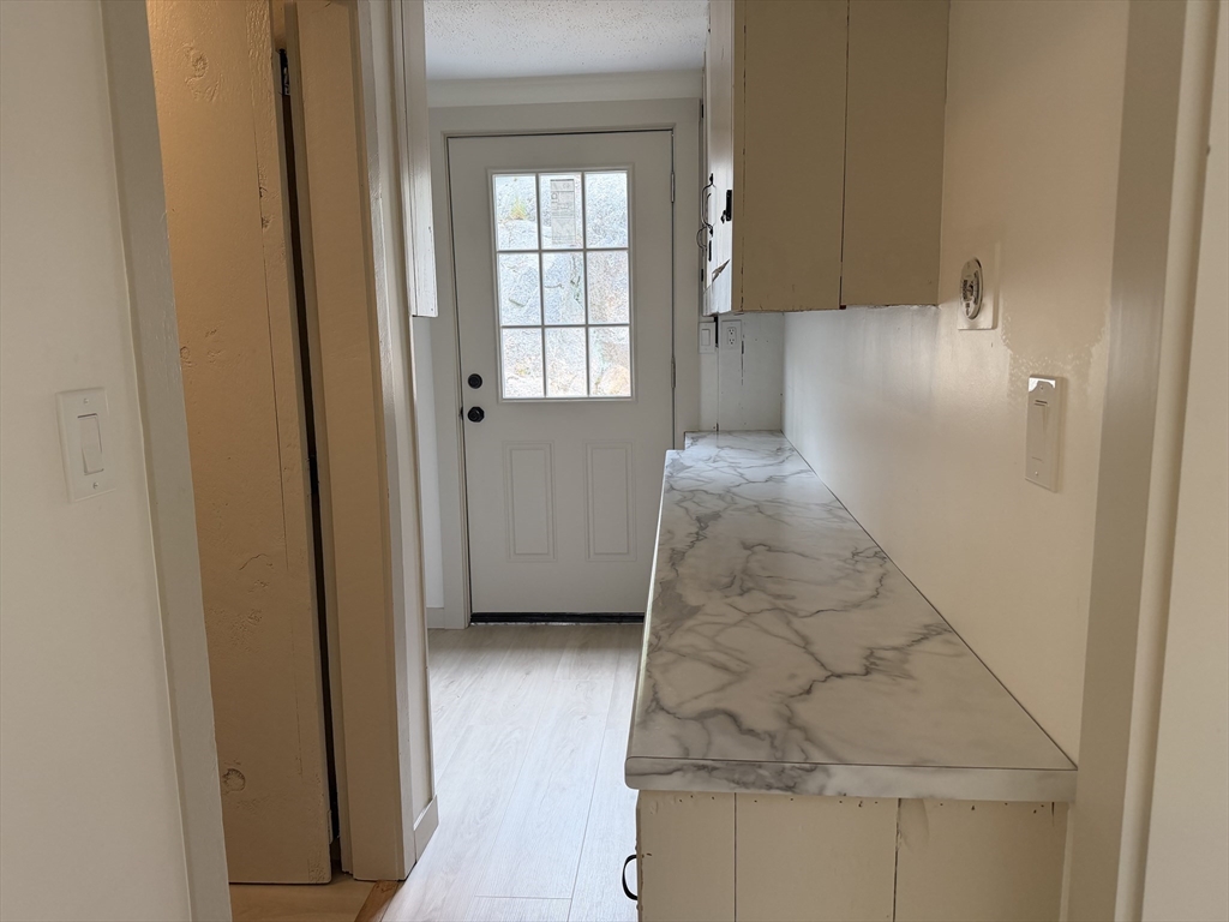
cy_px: 461
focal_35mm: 24
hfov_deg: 71.6
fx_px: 852
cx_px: 614
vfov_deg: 56.8
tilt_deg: -8.4
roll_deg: +1.4
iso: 200
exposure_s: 1/183
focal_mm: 6.76
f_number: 1.78
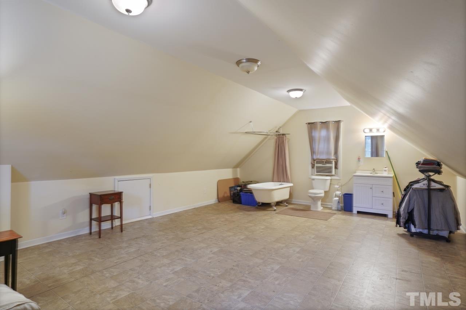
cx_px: 233
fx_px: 233
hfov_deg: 90.0
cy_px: 155
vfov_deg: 67.4
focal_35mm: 18
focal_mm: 18
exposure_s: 1
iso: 200
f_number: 8
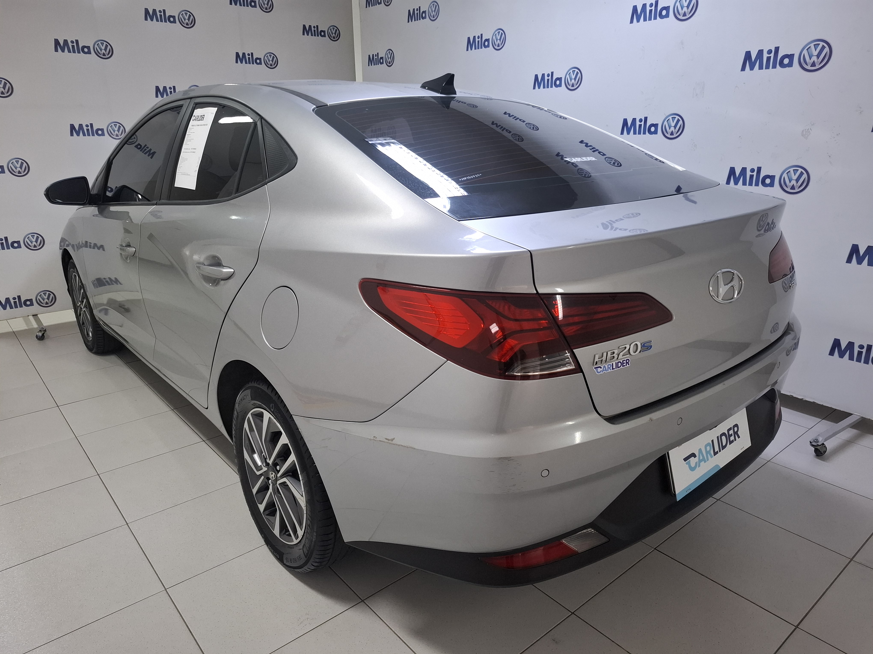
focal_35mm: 23
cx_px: 436
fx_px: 580
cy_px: 327
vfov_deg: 58.9
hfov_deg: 73.9
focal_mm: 5.54
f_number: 1.8
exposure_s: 1/60
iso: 320
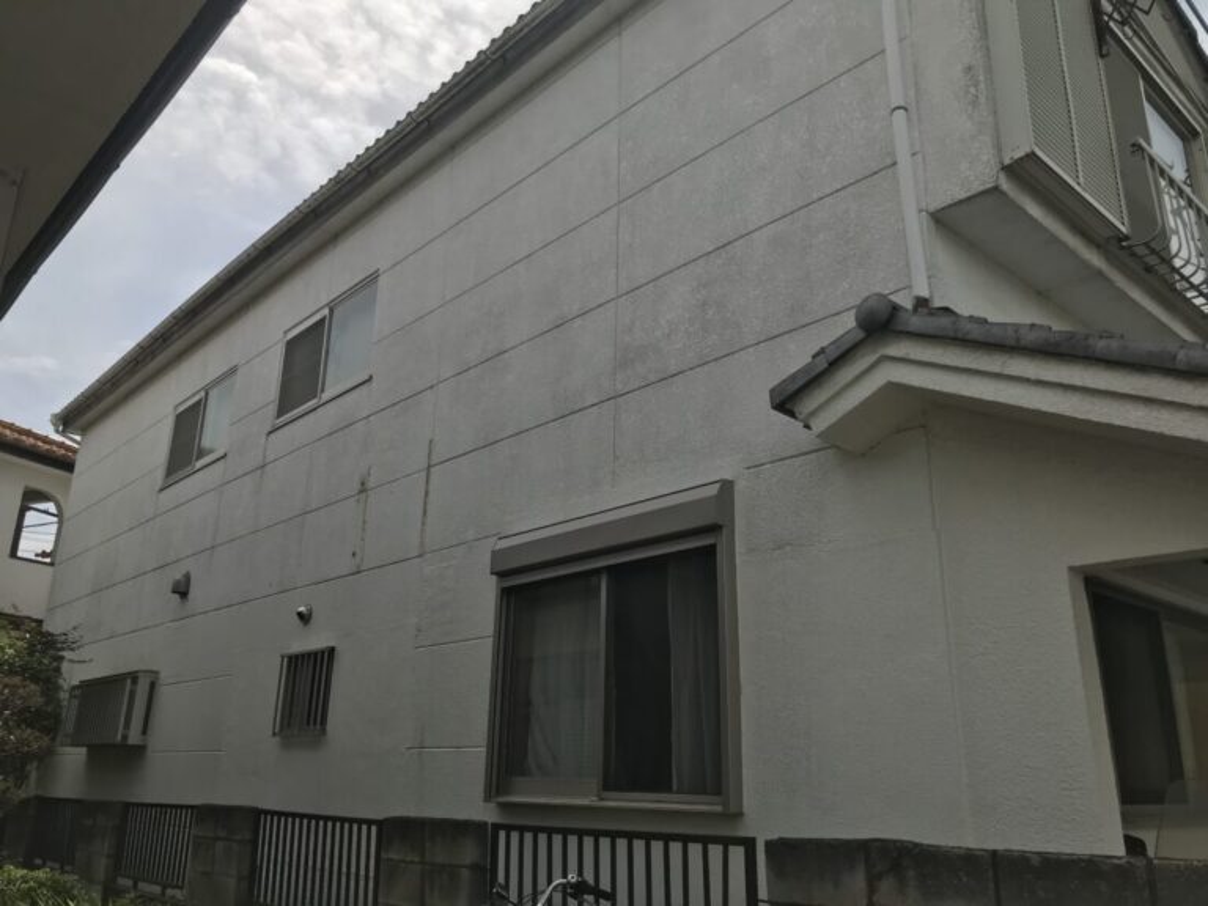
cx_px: 604
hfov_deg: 63.4
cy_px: 453
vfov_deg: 49.7
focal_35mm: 28
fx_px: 977
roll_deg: -1.5
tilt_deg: +18.2
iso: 20
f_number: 1.8
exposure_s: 1/3425
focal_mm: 3.99
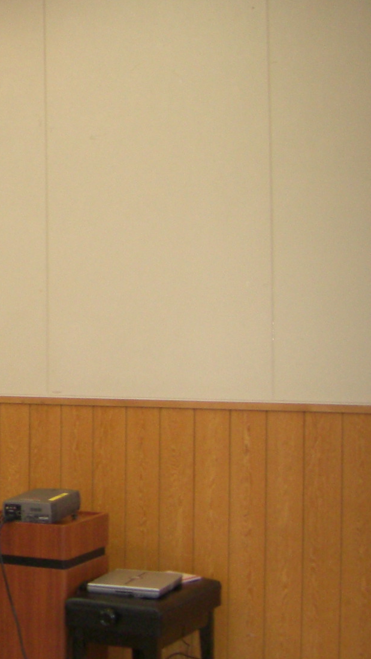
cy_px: 324
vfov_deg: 27.5
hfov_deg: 14.6
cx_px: -190
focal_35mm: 77
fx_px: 1347
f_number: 3.4
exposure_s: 1/60
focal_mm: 6.3
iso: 200
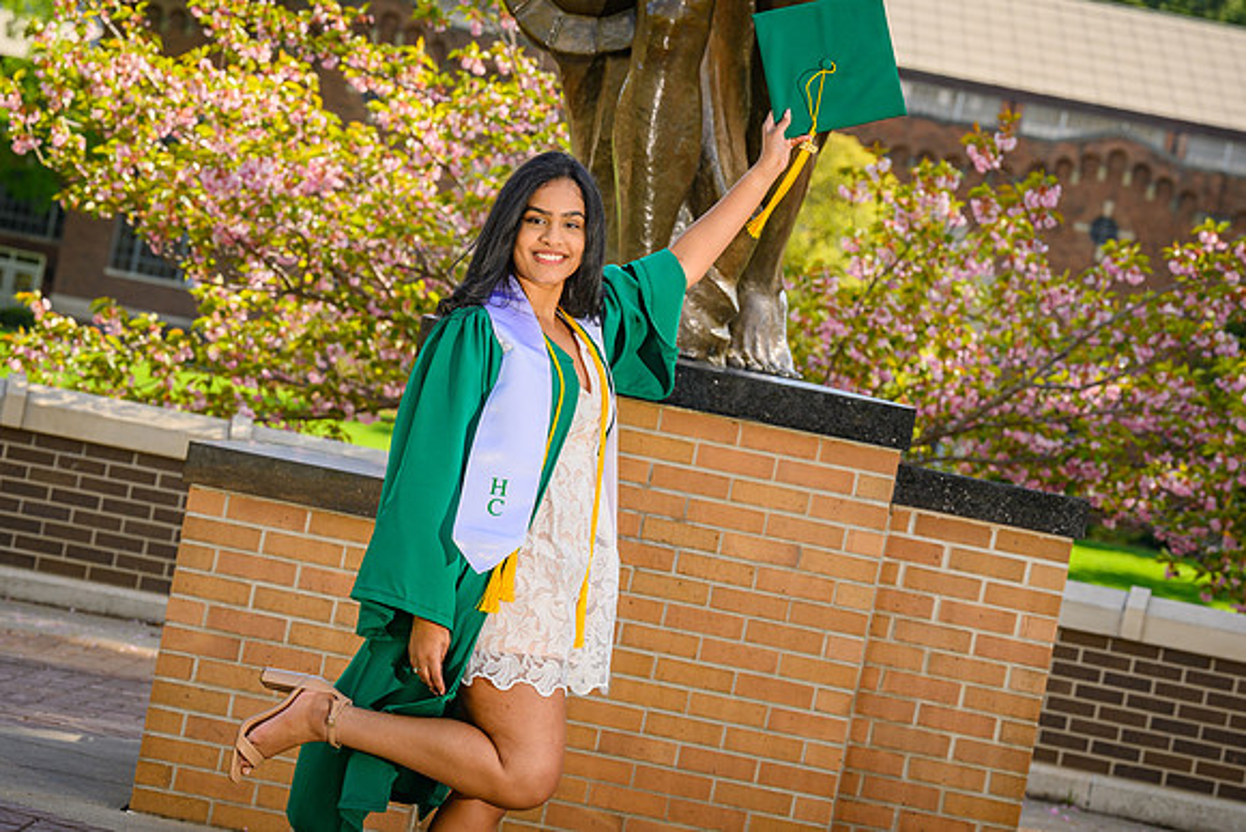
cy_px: 411
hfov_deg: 14.4
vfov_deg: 9.6
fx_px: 4942
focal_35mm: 143
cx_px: 675
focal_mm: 125
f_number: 8
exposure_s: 1/200
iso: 80
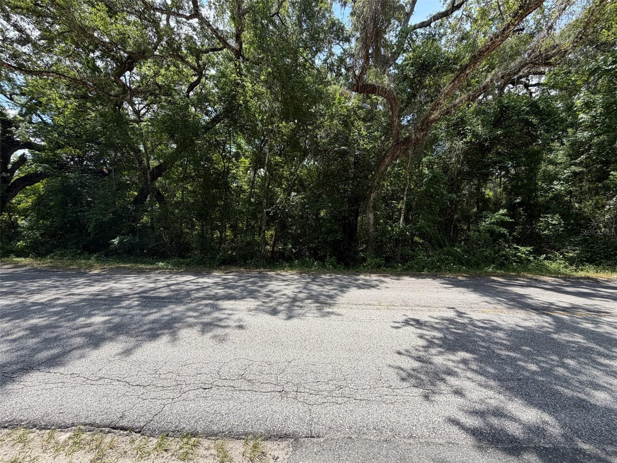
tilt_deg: -1.4
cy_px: 232
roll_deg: -0.3
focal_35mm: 14
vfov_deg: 85.7
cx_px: 308
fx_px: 250
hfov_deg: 102.1
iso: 40
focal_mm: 2.22
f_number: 2.2
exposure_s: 1/770
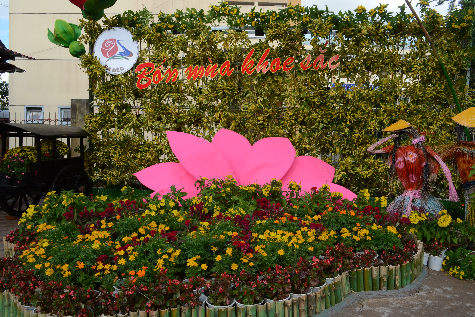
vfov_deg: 47.9
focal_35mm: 27
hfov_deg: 67.4
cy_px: 158
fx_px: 356
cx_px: 238
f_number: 9
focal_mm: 18
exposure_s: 1/320
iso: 400
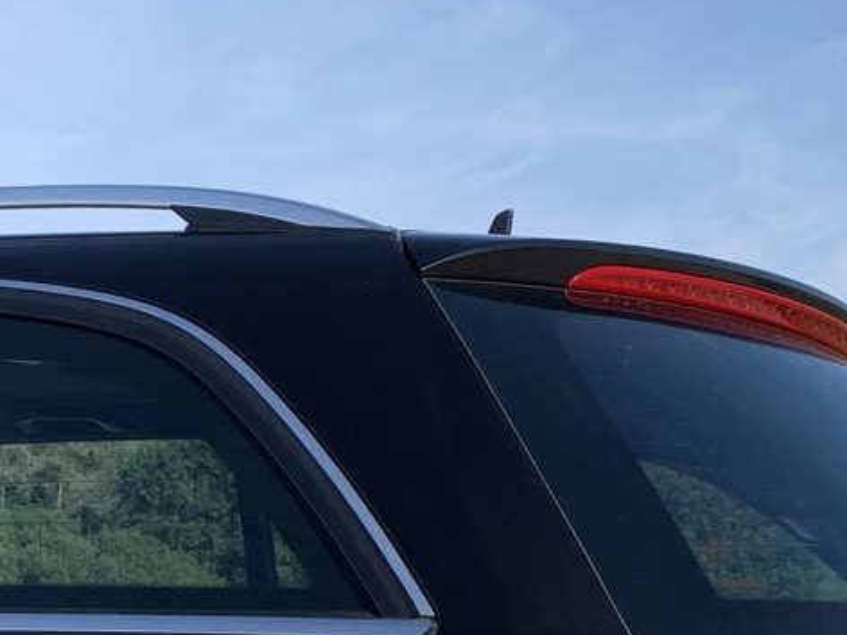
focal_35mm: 100
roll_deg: -1.2
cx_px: -153
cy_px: 742
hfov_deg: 18.7
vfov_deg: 14.4
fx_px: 2447
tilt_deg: +0.3
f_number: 1.8
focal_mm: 4.25
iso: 25
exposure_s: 1/2033
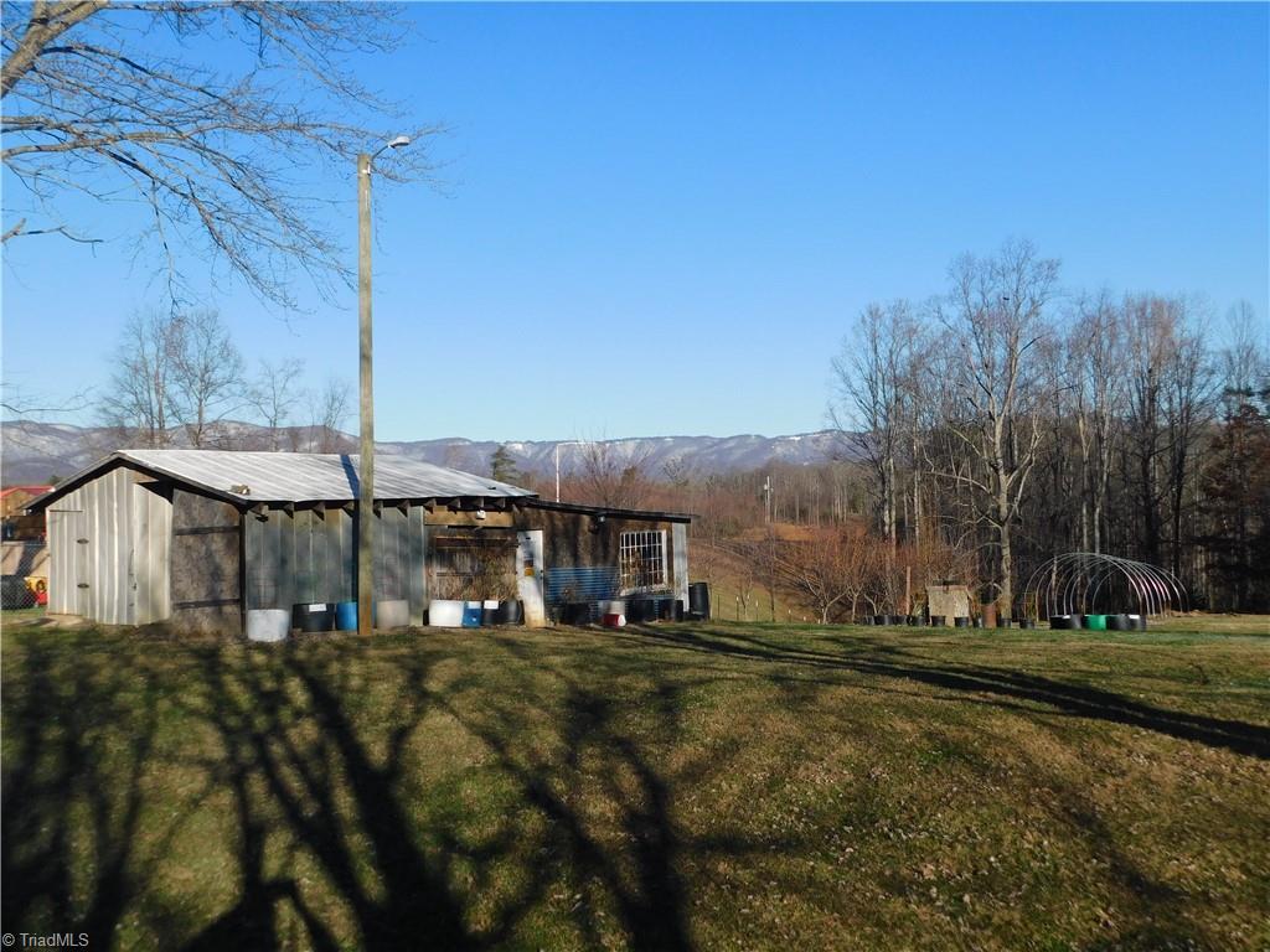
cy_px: 476
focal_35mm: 30
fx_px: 1101
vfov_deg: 46.8
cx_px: 635
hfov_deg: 60.0
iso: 125
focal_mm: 5.3
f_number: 6.4
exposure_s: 1/400
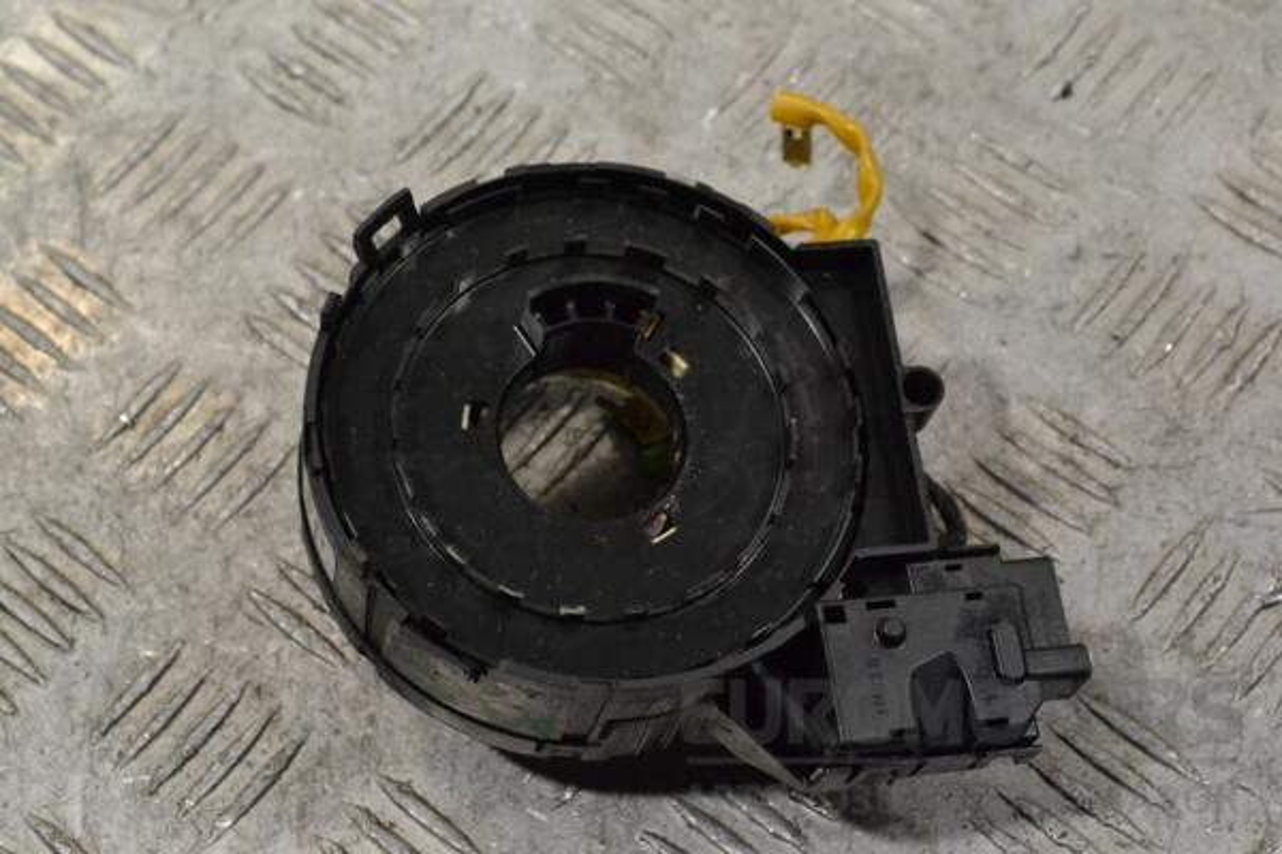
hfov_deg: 28.1
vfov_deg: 18.9
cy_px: 427
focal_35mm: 72
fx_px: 2564
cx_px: 641
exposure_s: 1/320
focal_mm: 48
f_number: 9
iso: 3200
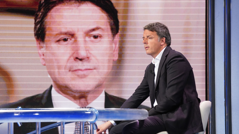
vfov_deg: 6.2
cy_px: 58
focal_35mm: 197
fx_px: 1248
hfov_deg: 10.9
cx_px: 119
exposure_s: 1/250
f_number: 5.6
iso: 4000
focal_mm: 187
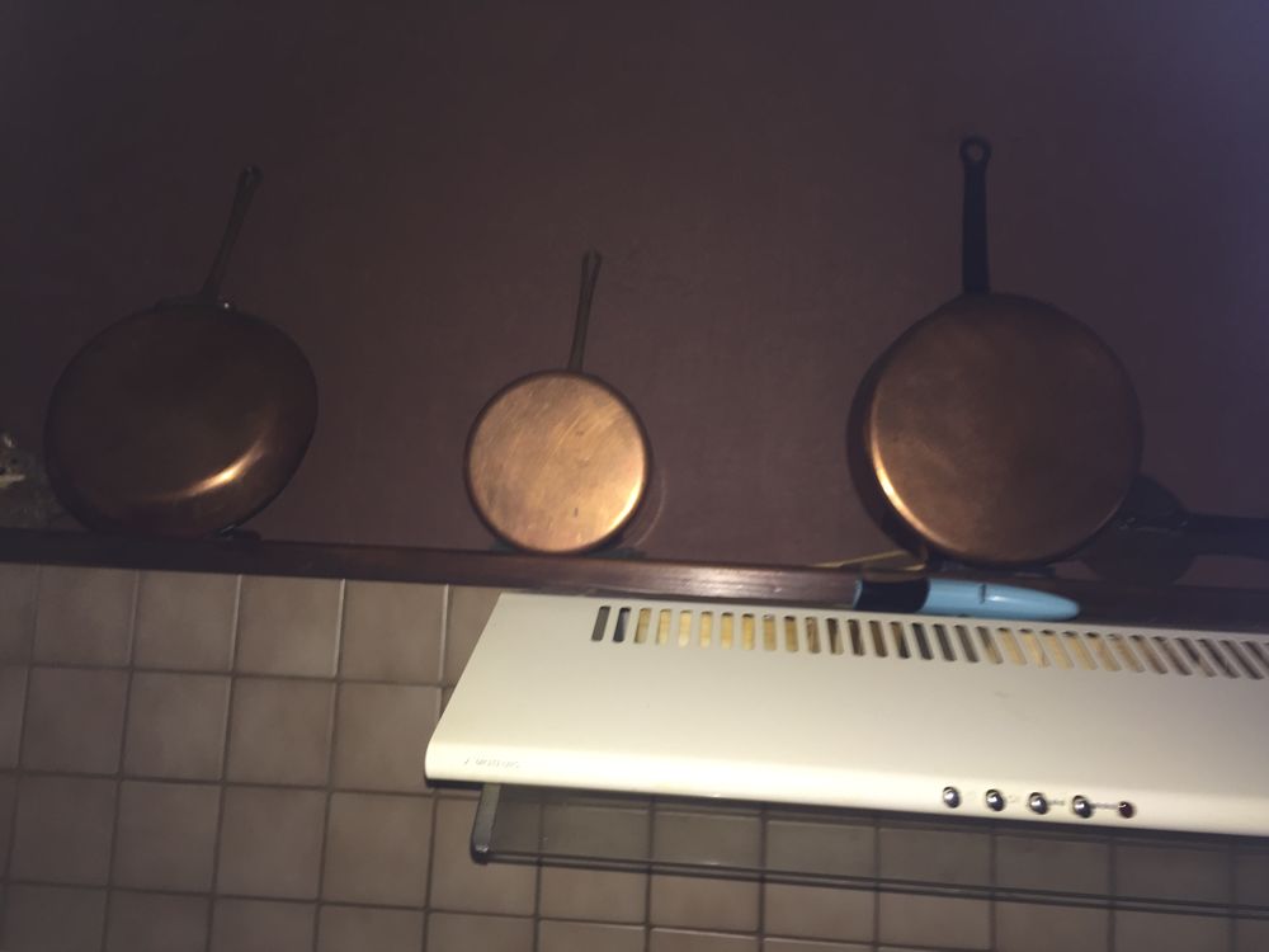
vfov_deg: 48.2
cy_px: 476
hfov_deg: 61.7
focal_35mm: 29
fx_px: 1063
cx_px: 634
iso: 50
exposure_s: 1/17
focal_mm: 4.15
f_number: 2.2
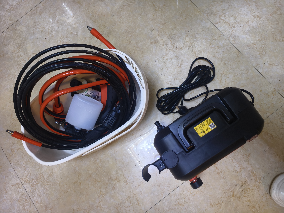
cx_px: 142
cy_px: 106
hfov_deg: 73.9
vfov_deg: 58.9
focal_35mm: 23
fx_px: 189
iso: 1627
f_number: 1.57
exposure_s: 1/100
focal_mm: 5.6
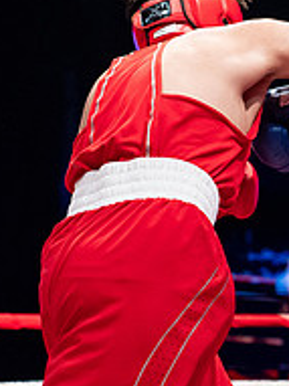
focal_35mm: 168
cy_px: 150
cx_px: 395
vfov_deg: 11.8
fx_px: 1872
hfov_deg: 8.7
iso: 4000
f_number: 2.8
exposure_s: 1/1000
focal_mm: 50
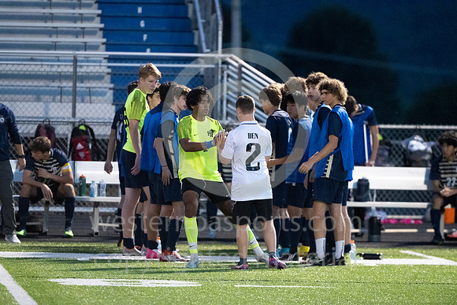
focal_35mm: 400
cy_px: 152
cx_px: 228
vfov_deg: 3.4
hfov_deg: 5.2
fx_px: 5079
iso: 8000
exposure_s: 1/640
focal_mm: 400
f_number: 4
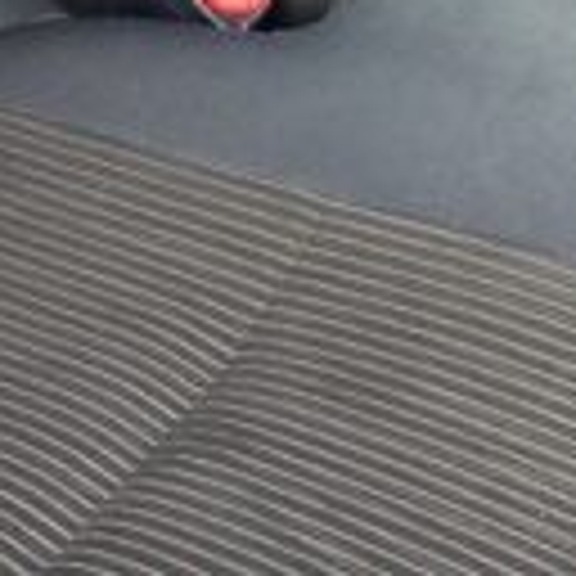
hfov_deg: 13.7
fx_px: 2391
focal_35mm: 127
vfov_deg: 11.6
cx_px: 140
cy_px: -760
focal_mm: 5.4
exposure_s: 1/100
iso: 160
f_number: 1.8
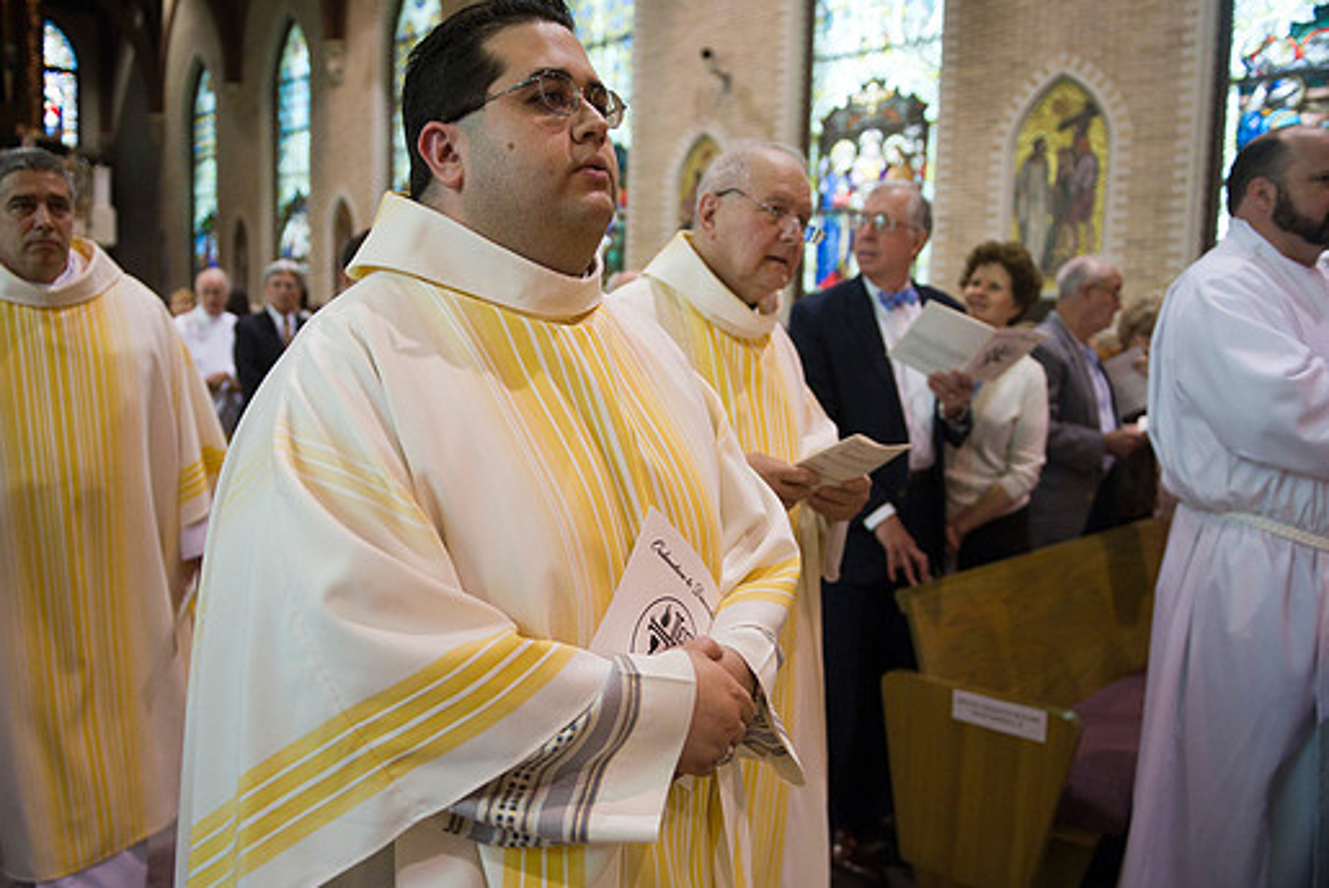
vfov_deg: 48.0
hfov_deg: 67.3
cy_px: 465
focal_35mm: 27
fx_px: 997
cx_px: 619
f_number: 2.8
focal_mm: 24
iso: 2000
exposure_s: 1/320
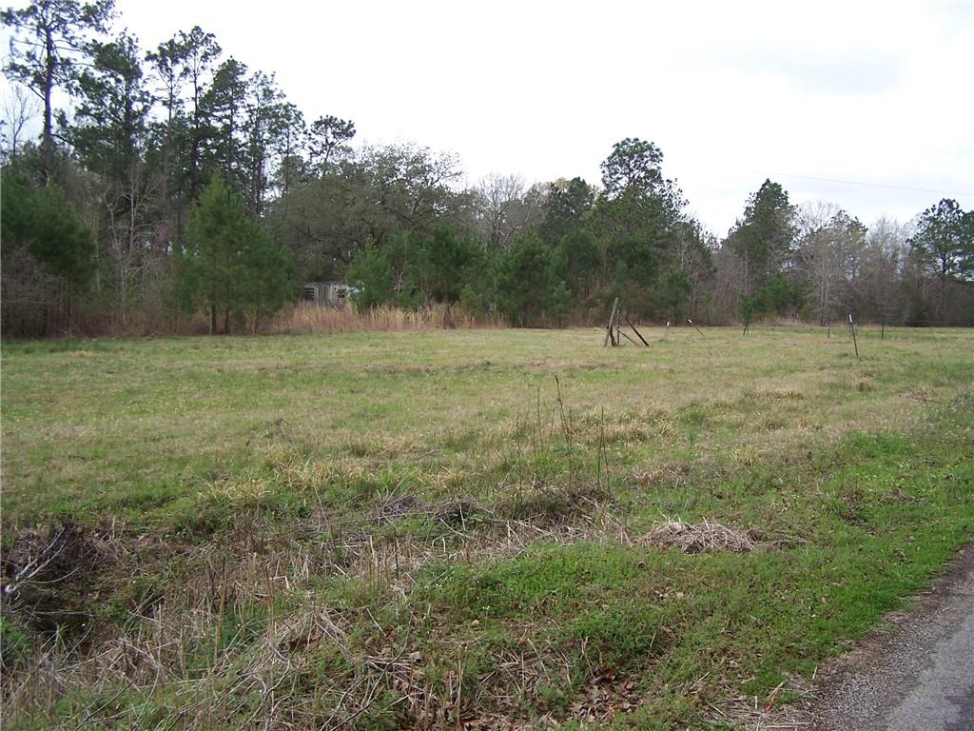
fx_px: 1069
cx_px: 487
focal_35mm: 38
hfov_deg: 49.0
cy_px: 366
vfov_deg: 37.7
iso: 80
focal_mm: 6.3
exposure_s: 1/350
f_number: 2.8
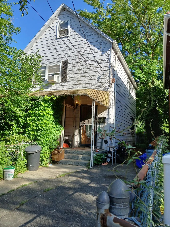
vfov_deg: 67.3
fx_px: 170
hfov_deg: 53.1
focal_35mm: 26
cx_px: 85
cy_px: 114
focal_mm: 3.98
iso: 20
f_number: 1.8
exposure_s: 1/296
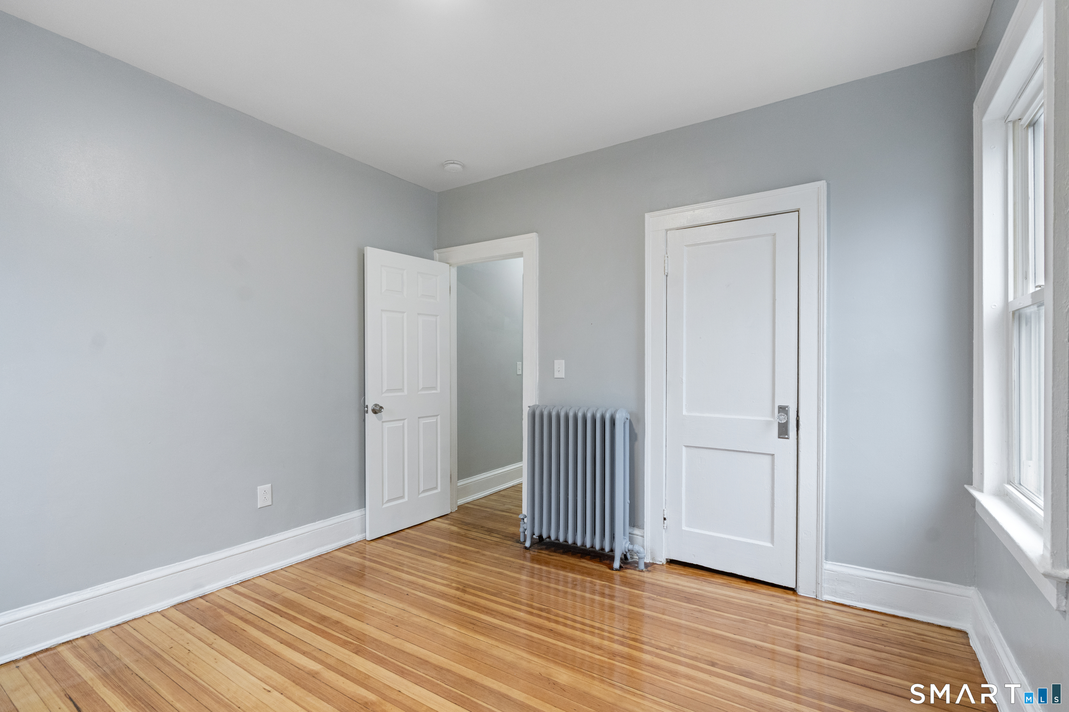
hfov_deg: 96.7
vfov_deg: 73.7
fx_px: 475
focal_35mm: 16
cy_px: 356
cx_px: 534
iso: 1600
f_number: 6.3
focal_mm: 16
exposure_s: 1/40
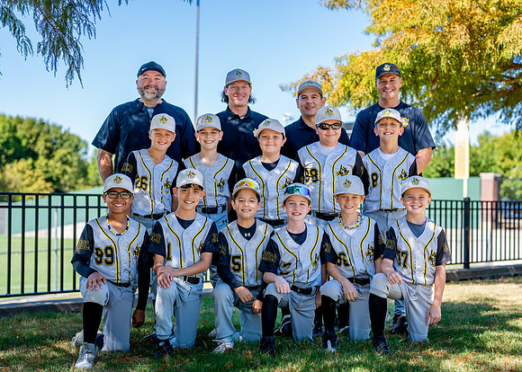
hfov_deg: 32.7
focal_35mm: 60
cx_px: 272
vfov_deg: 23.7
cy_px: 198
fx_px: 889
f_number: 2.2
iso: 100
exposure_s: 1/800
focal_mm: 50
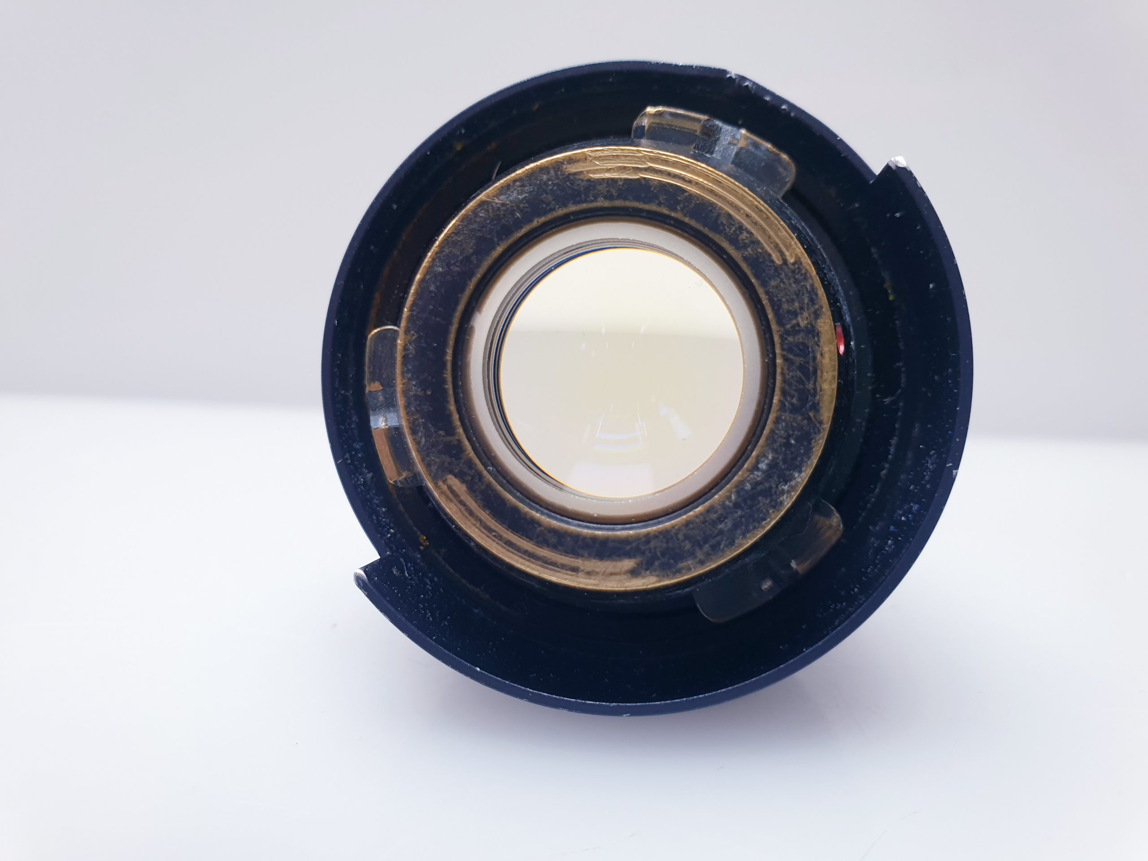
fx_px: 862
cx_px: 574
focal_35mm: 26
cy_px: 430
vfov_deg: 53.1
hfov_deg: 67.3
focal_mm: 4.3
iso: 64
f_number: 2.4
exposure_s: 1/50
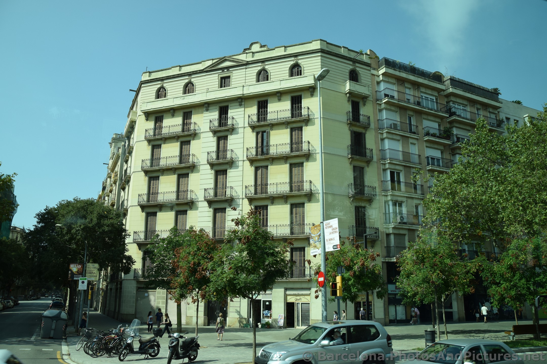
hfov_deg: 67.4
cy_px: 182
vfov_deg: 47.9
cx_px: 274
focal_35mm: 27
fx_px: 410
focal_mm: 18
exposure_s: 1/250
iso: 360
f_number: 8
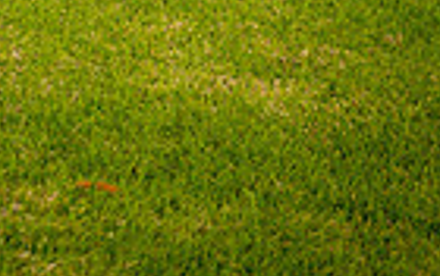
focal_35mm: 229
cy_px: -398
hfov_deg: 9.1
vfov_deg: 5.5
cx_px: 47
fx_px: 2750
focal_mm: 70
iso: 200
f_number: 4
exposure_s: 1/250
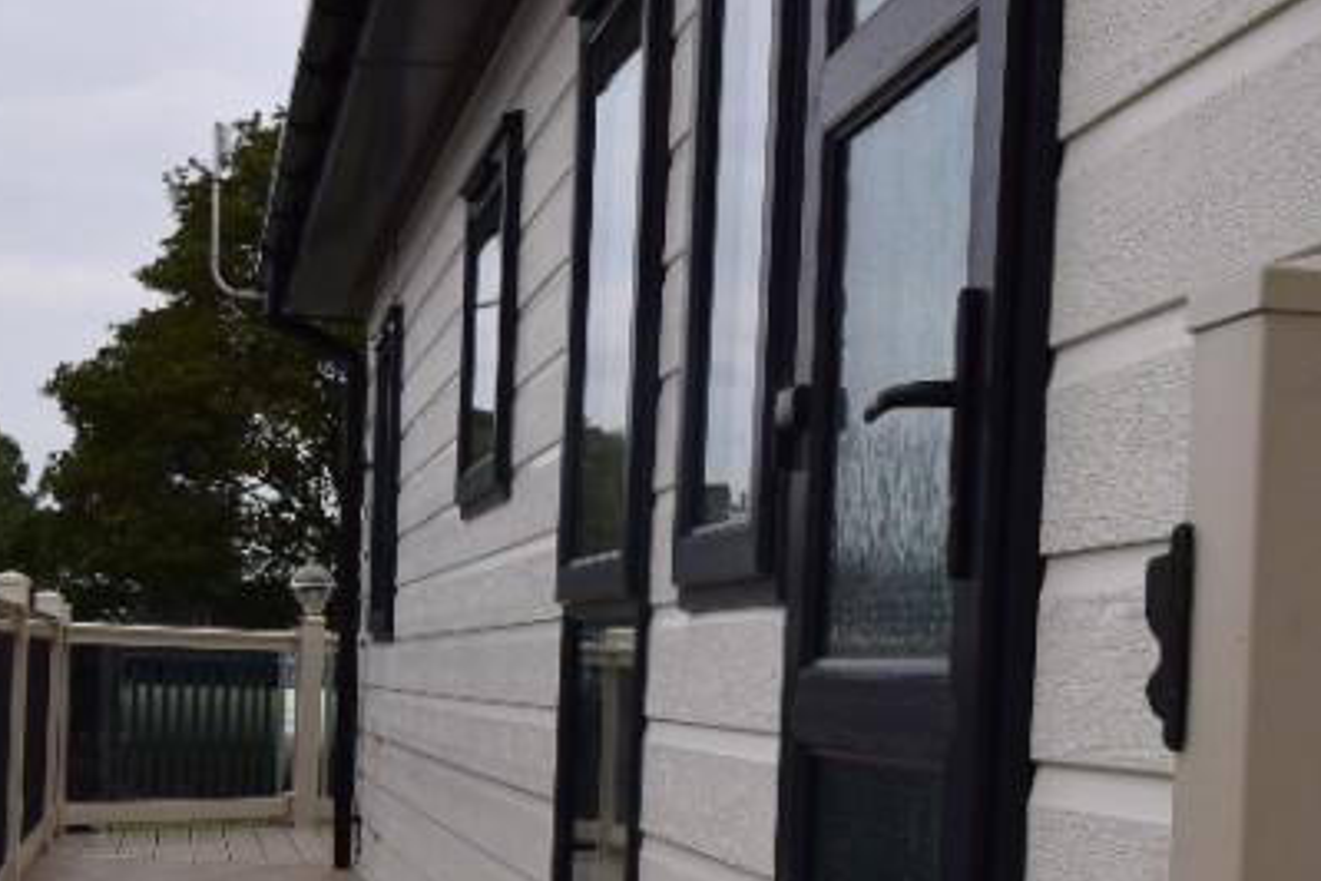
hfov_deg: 26.3
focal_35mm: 77
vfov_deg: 17.4
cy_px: 803
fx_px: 2825
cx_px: 665
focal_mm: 20
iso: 400
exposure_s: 1/400
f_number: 11
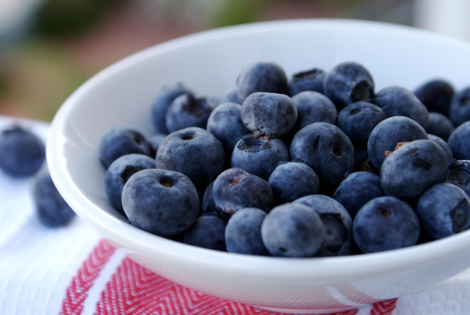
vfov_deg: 14.1
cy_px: 165
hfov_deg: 21.0
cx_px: 245
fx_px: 1268
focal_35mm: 97
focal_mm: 60
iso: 200
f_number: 5.6
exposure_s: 1/100
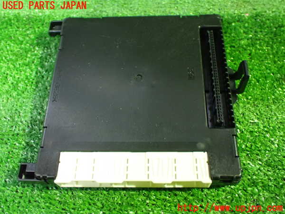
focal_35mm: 36
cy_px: 107
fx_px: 296
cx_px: 142
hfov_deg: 51.4
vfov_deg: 39.7
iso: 1600
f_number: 2.5
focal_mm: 6.37
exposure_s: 1/40
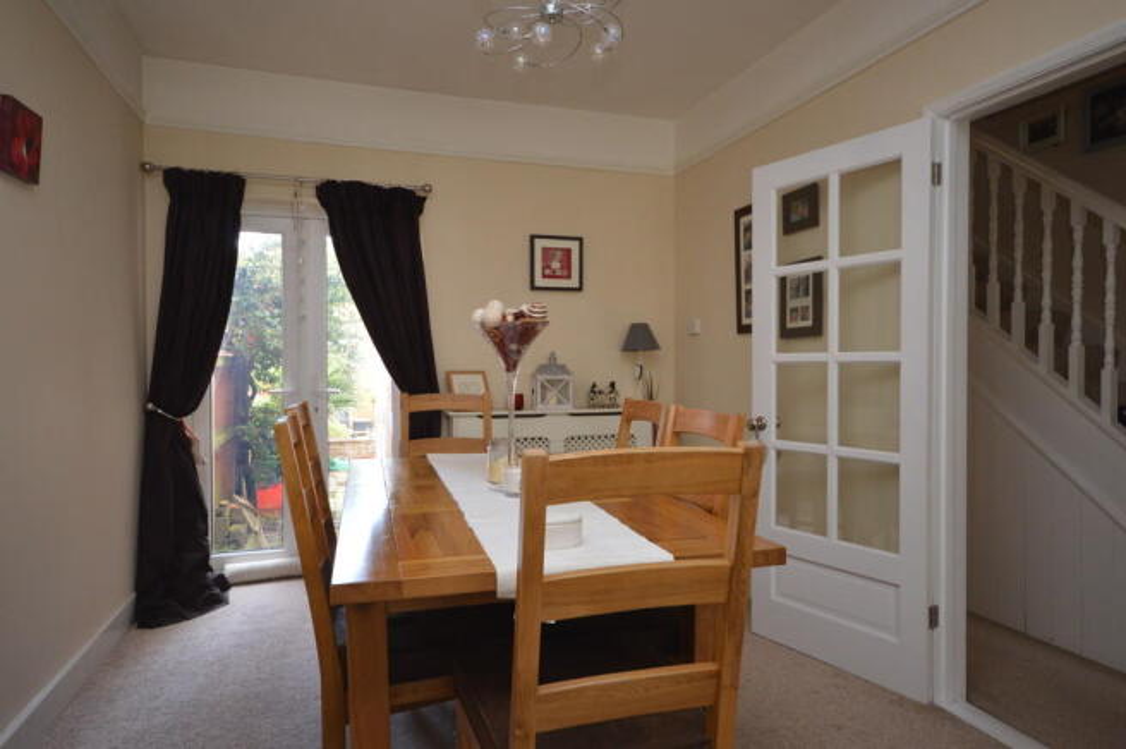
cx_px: 563
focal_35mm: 21
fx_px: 656
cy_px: 374
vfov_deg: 59.4
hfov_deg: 81.3
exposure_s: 1/60
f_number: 4.8
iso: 800
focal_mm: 14
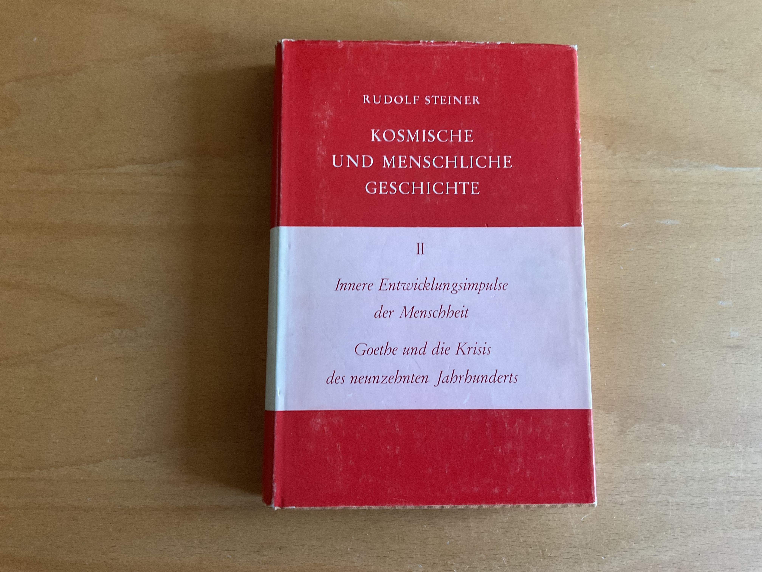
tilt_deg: -81.8
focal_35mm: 29
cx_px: 381
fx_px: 638
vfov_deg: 48.2
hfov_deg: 61.7
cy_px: 286
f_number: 1.8
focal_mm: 3
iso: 200
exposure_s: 1/40
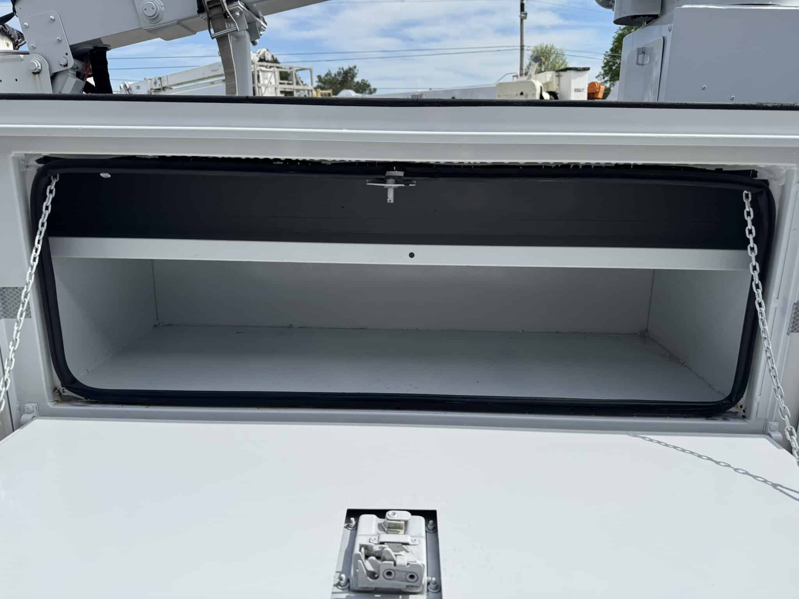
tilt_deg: -18.3
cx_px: 400
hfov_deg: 71.6
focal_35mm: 24
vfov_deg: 56.8
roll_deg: -0.6
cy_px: 300
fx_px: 554
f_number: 1.78
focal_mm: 6.76
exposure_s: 1/7092
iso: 80
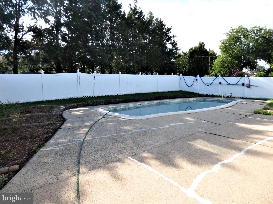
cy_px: 102
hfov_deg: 81.7
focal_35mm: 20
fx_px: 158
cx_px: 136
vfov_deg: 66.0
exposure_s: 1/800
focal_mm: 3.58
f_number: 2.8
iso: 100
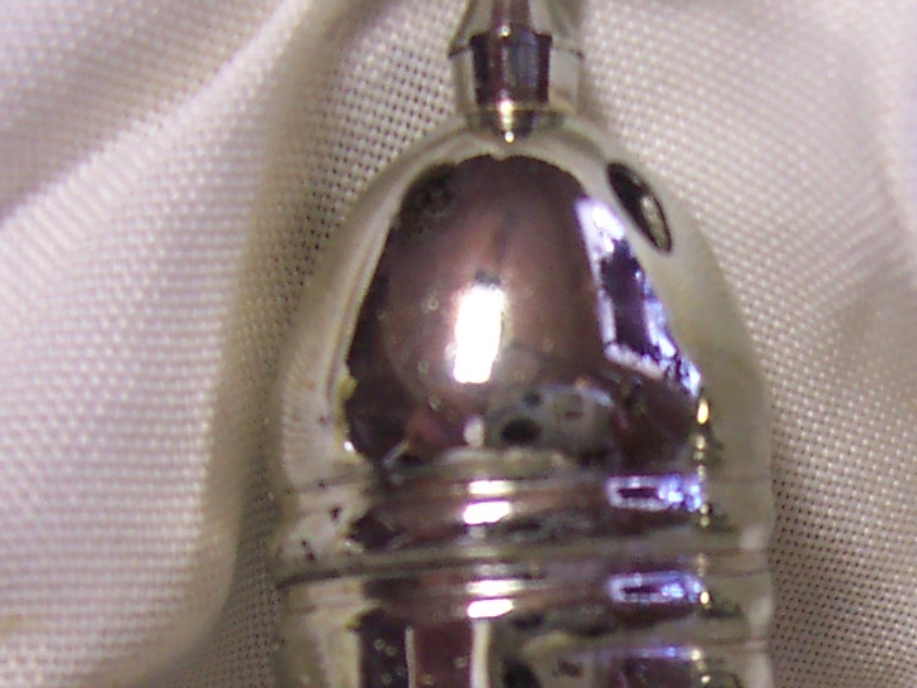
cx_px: 842
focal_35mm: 100
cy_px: 866
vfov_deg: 14.3
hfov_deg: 19.3
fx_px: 2650
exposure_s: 1/30
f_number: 2.8
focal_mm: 5.6
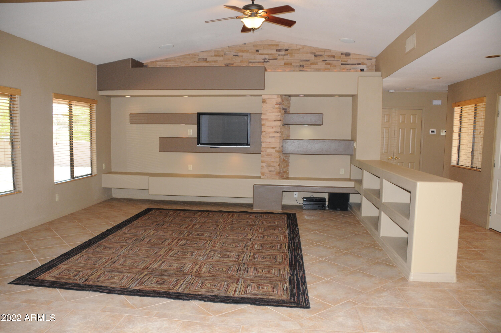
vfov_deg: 47.8
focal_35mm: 27
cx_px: 250
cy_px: 166
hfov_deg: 67.4
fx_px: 375
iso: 640
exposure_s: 1/200
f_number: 3.5
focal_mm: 18
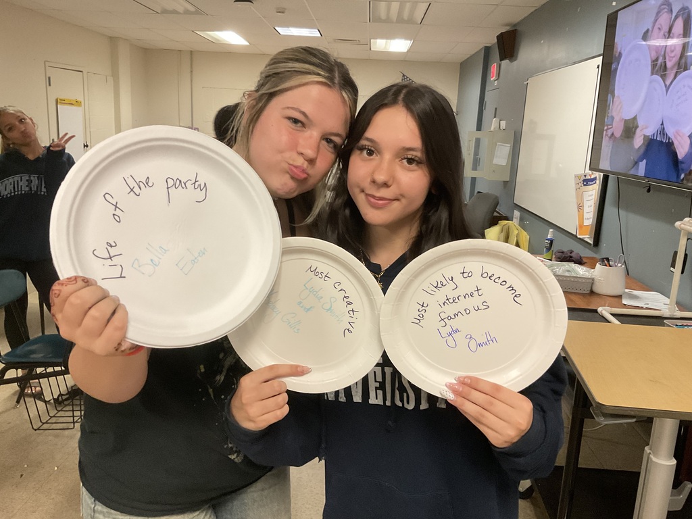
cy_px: 260
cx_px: 346
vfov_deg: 48.2
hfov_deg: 61.7
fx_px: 580
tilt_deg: -13.8
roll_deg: -1.5
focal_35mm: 29
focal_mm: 3
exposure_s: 1/40
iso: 200
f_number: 1.8
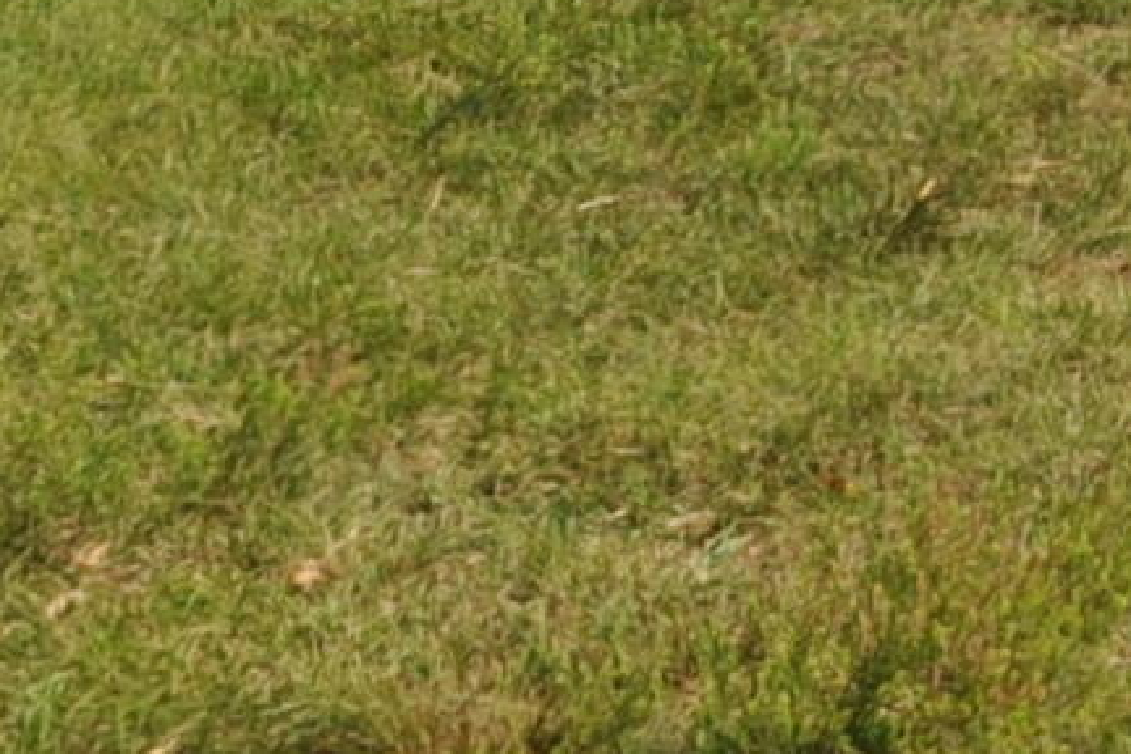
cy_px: -1139
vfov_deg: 5.7
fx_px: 7194
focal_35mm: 229
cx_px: 1702
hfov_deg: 8.8
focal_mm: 22
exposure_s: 1/400
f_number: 10
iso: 200
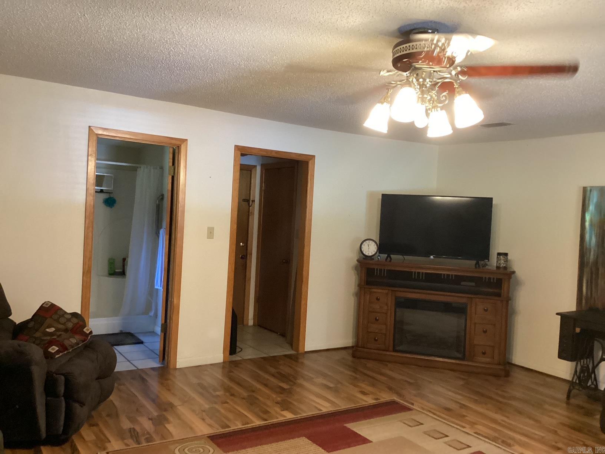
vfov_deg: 45.4
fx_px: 542
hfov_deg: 58.4
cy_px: 227
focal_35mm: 31
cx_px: 302
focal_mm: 3.3
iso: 400
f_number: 2.4
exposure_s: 1/40
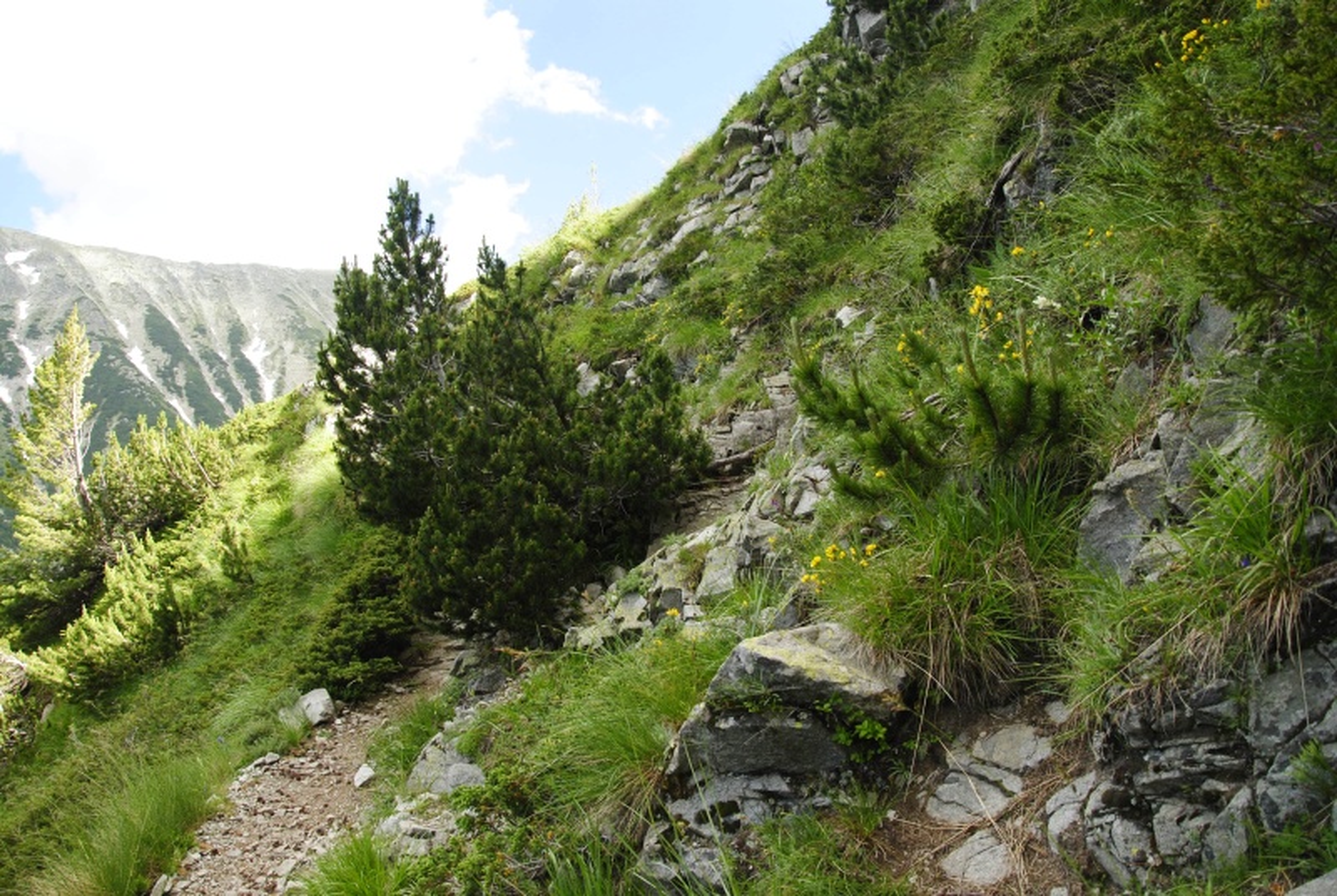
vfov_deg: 48.1
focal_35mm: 27
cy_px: 448
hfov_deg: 67.3
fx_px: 1004
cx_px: 668
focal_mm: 18
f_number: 7.1
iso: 400
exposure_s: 1/160
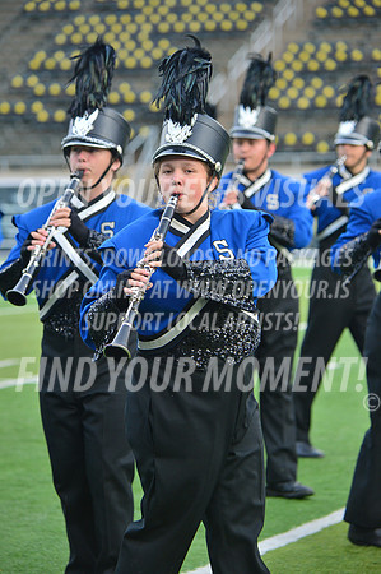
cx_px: 190
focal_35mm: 185
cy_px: 287
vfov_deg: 11.1
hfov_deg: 7.4
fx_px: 2943
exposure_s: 1/640
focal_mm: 185
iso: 400
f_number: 5.6
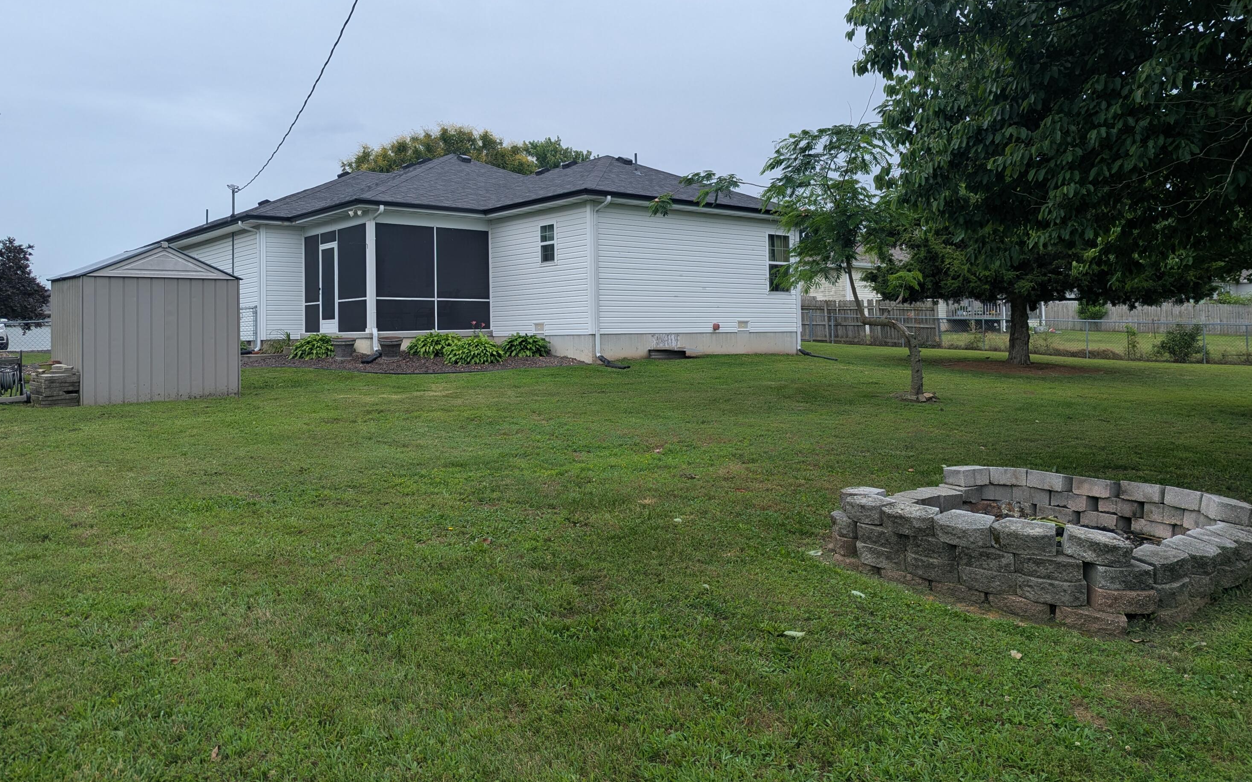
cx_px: 619
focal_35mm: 26
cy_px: 306
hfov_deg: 70.4
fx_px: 887
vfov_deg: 47.3
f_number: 1.85
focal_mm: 6.81
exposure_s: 1/898
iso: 47
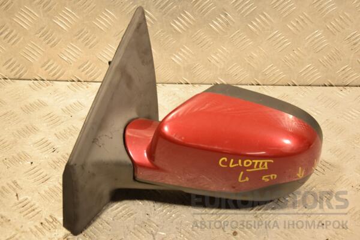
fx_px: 600
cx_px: 180
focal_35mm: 60
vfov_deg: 22.6
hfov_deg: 33.4
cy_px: 120
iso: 800
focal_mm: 40
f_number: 5.6
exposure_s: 1/125
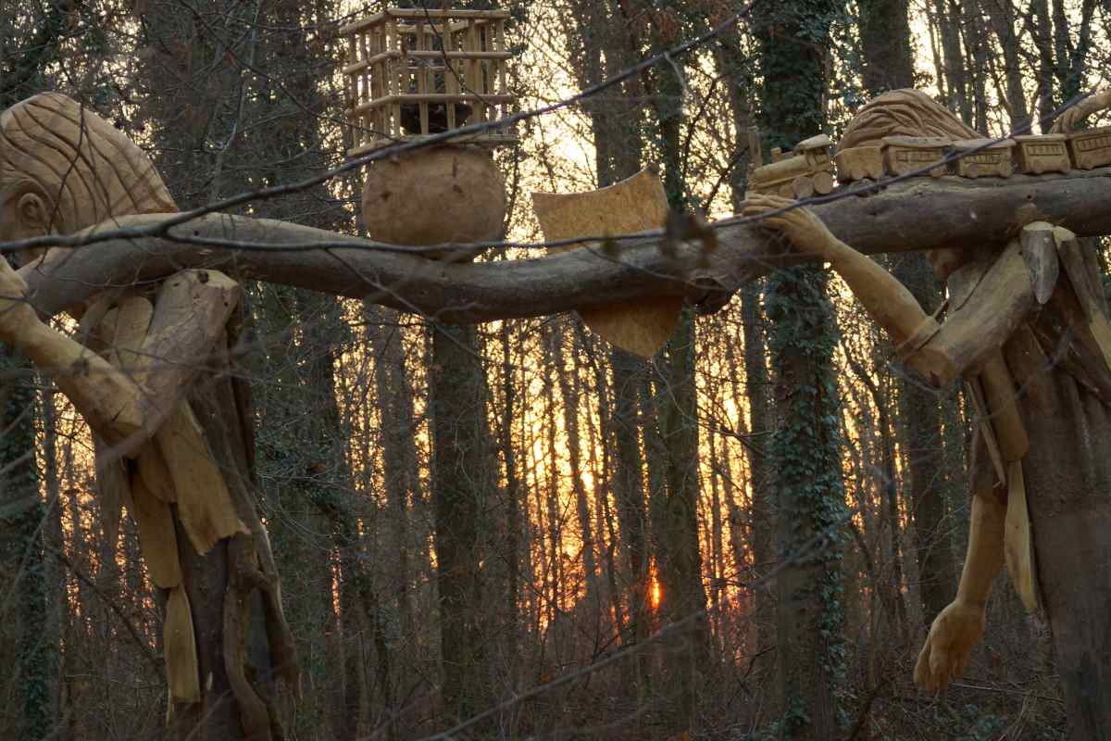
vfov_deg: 13.0
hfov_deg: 19.5
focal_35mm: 105
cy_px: 370
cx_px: 556
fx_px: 3240
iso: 800
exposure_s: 1/100
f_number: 4.5
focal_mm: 70
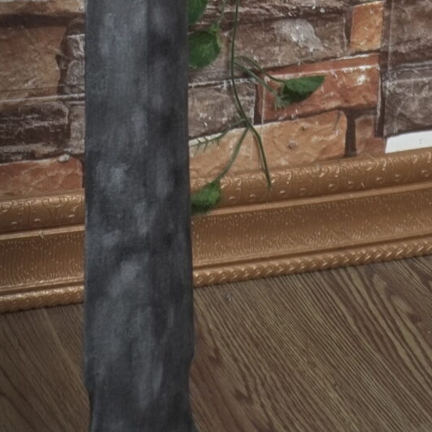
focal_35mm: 99
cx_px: 212
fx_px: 1398
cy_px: -402
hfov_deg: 17.6
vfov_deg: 14.8
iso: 500
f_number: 3.5
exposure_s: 1/100
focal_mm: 16
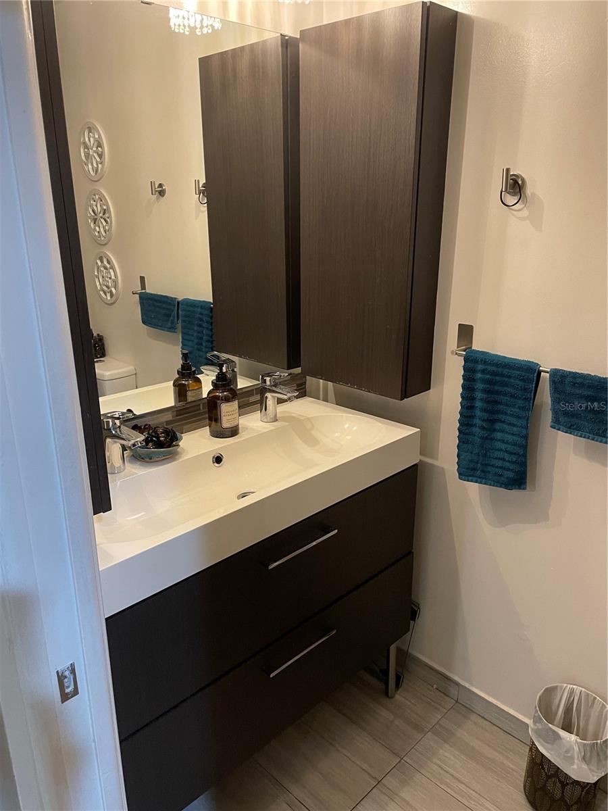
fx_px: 609
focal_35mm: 26
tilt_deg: -18.1
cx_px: 304
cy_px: 406
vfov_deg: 67.3
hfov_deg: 53.1
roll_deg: +0.5
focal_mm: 4.2
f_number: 1.6
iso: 320
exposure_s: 1/60
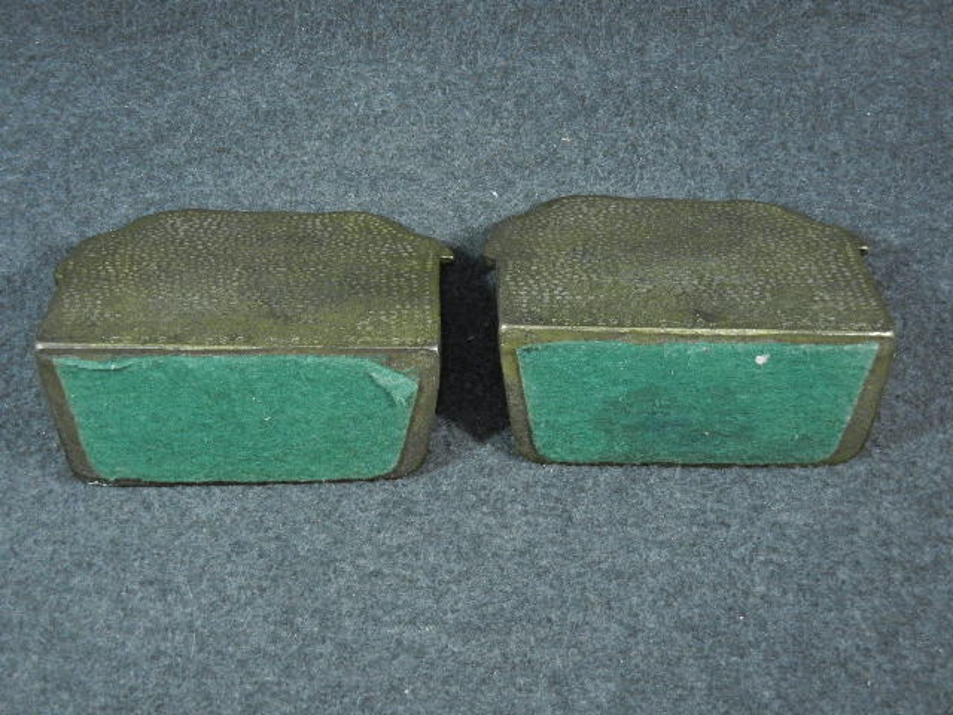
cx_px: 476
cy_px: 358
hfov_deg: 32.7
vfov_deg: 24.8
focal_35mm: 59
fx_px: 1624
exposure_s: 1/30
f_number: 4
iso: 800
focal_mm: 10.6
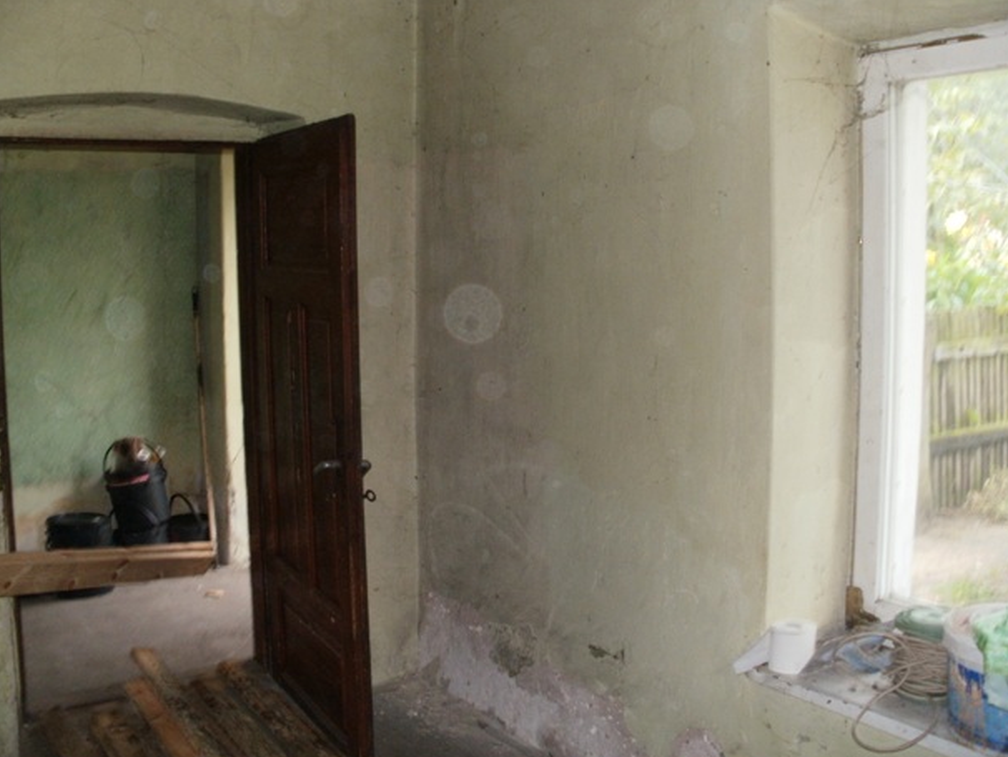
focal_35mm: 38
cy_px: 383
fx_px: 1107
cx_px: 499
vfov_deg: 37.7
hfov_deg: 49.0
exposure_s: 1/30
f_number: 3.5
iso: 200
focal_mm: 6.3
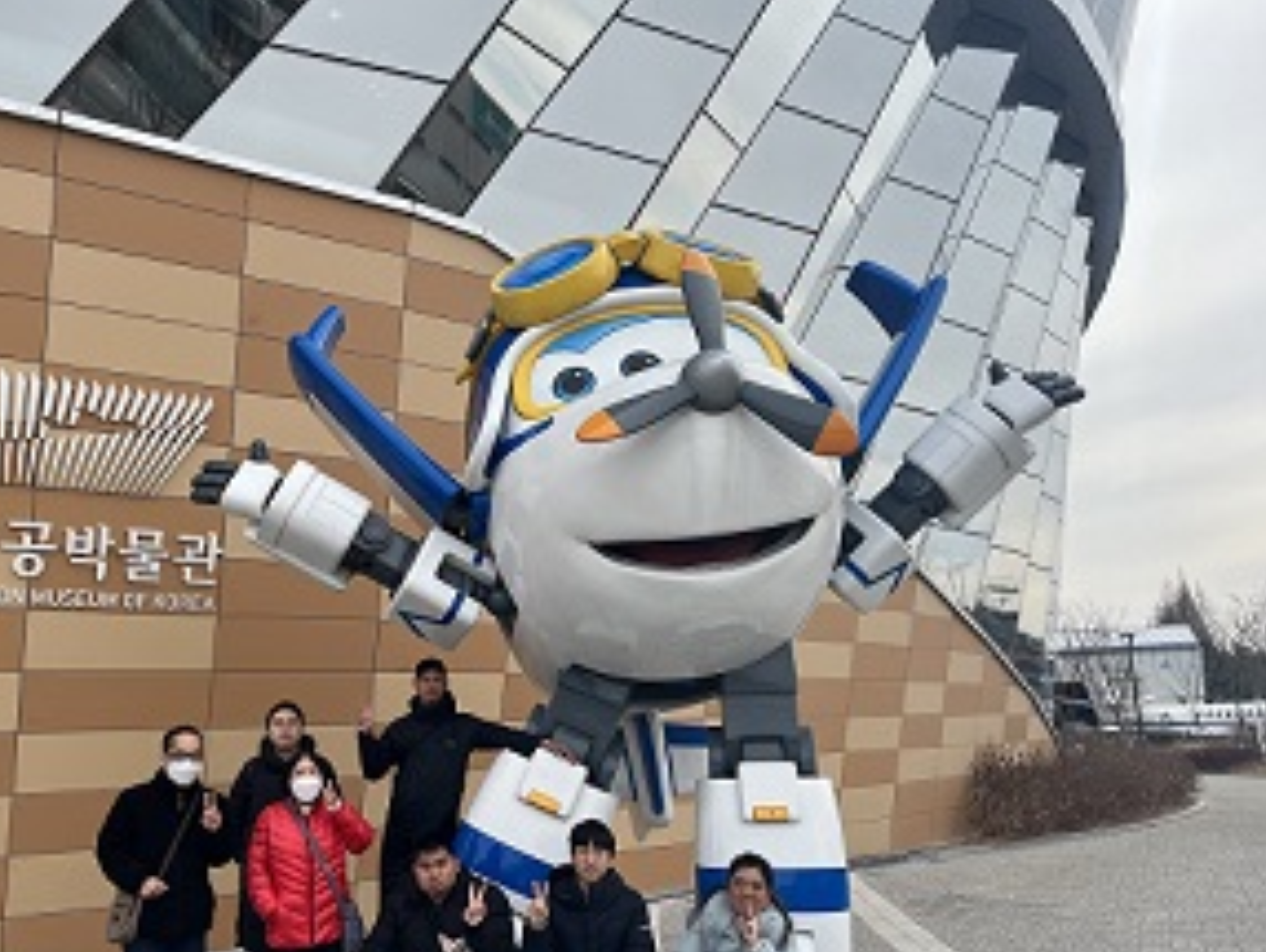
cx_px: 476
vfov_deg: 42.9
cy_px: 529
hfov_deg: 54.7
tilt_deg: +9.7
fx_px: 1208
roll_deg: +2.4
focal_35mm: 33
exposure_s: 1/2179
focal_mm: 5.1
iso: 50
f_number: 1.6
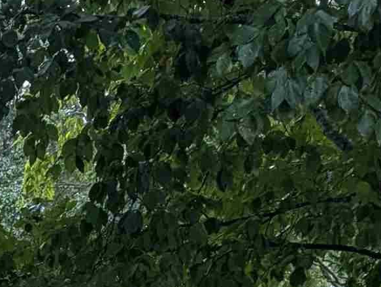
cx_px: -336
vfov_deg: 10.8
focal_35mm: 126
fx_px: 1389
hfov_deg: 13.7
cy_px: 569
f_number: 1.85
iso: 459
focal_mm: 6.81
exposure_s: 1/898
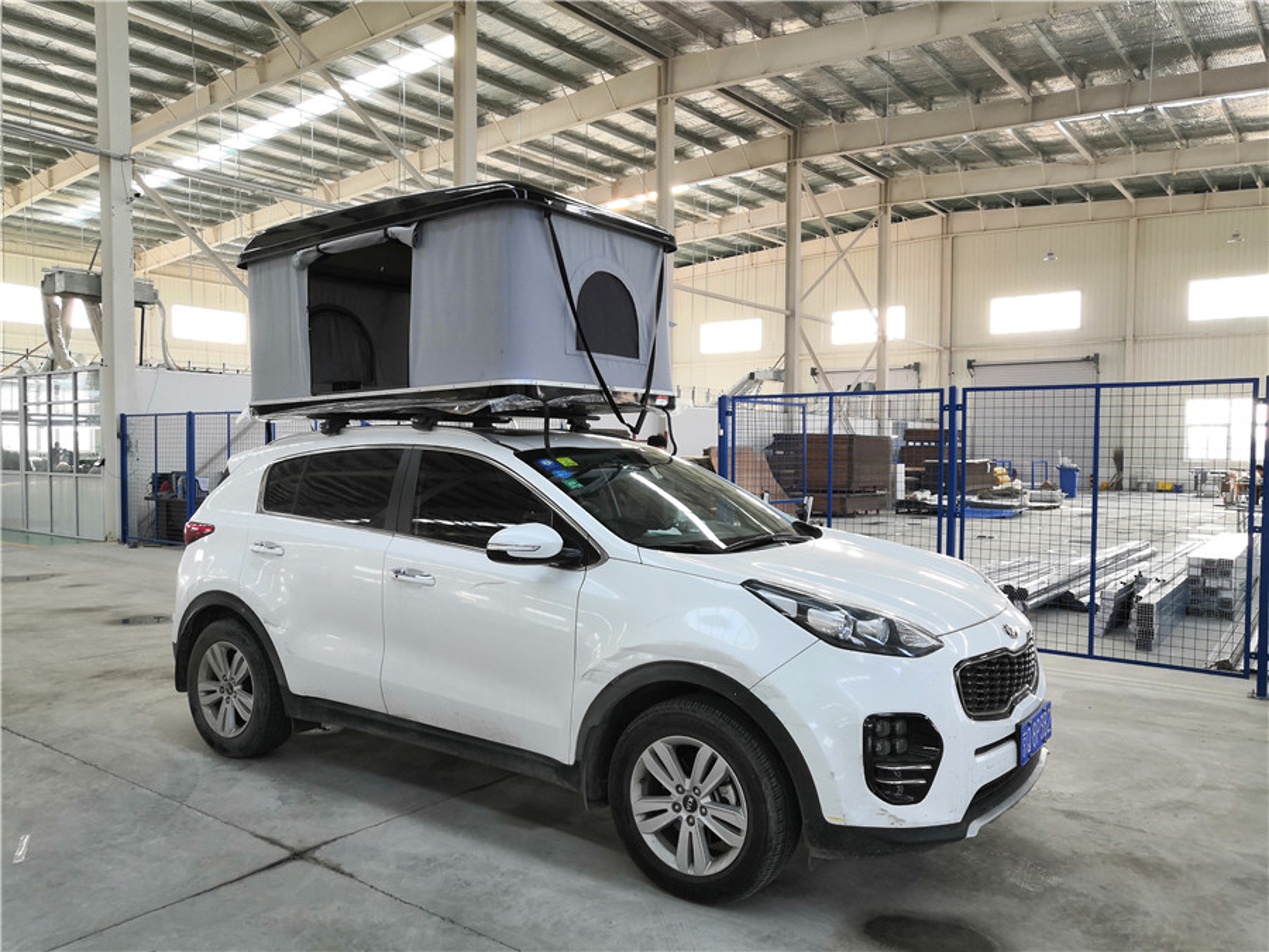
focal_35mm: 27
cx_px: 634
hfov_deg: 65.3
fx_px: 990
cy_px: 476
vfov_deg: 51.4
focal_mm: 3.95
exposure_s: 1/60
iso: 80
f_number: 1.8
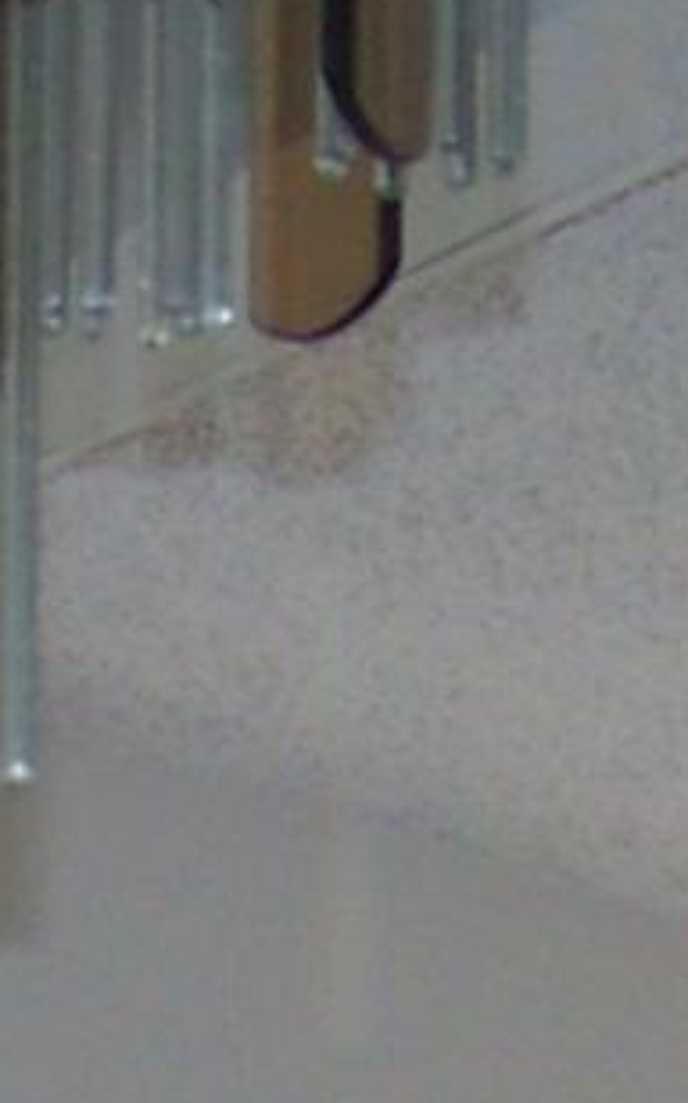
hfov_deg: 5.2
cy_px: 2725
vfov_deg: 7.7
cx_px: 165
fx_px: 7634
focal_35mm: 254
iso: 64
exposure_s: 1/200
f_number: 2.8
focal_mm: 5.85
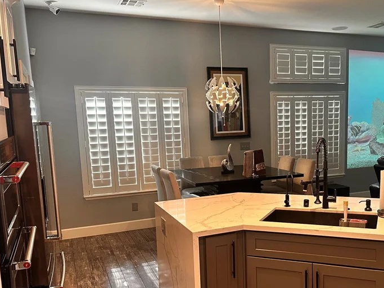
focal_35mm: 36
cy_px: 181
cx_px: 257
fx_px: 399
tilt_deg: -7.6
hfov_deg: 50.4
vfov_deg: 39.4
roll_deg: +1.6
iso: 320
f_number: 1.78
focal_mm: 6.86
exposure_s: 1/60
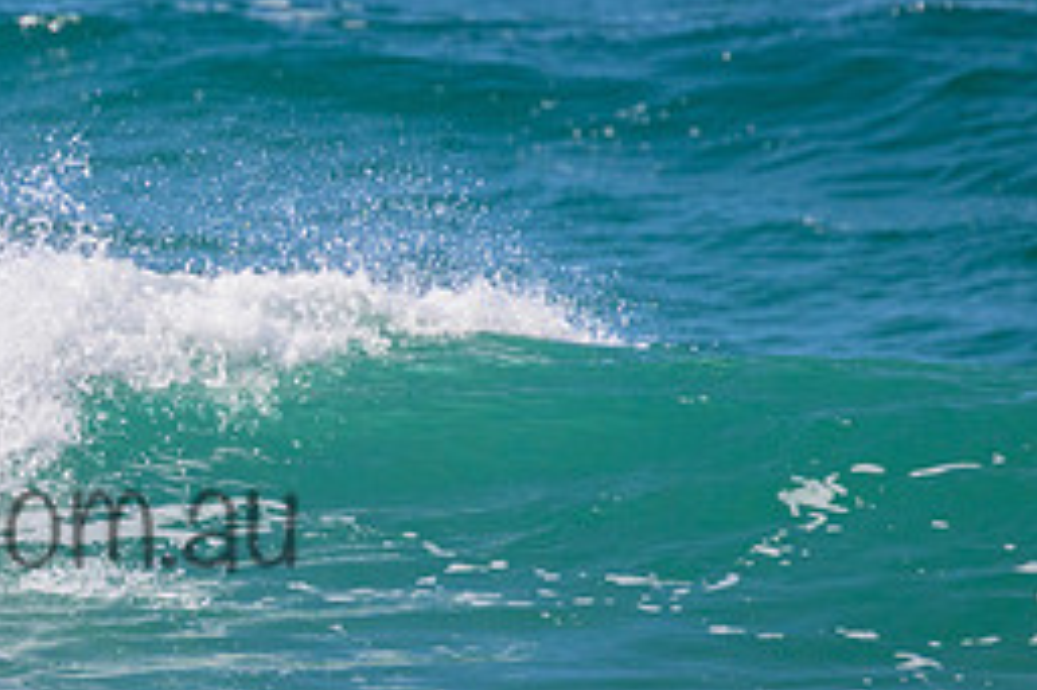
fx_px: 52045
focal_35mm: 1808
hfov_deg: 1.1
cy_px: 474
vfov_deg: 0.8
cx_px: -129
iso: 1100
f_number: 11
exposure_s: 1/2000
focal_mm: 800
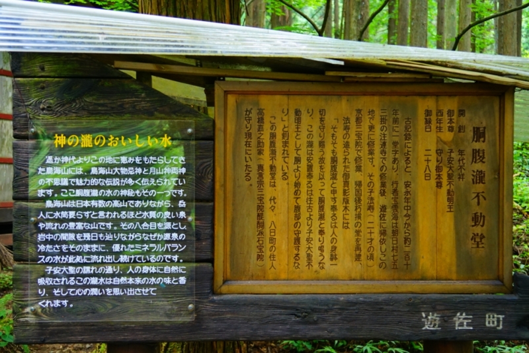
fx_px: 617
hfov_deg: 46.4
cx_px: 264
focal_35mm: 42
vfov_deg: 31.9
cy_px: 176
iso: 800
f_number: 4
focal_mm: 28
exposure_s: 1/60
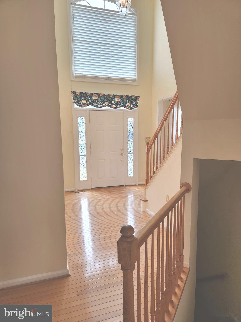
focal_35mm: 23
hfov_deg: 58.9
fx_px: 214
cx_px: 120
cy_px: 161
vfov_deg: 73.9
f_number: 1.8
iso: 100
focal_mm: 5.4
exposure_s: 1/180
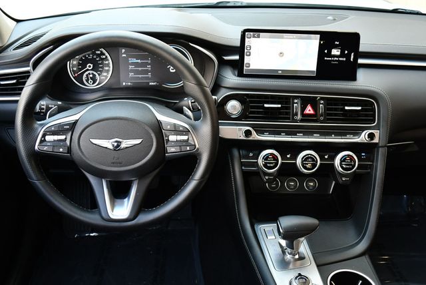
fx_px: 426
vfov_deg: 36.9
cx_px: 213
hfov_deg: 53.1
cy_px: 142
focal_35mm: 36
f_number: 3.5
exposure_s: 1/200
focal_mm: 18
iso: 800
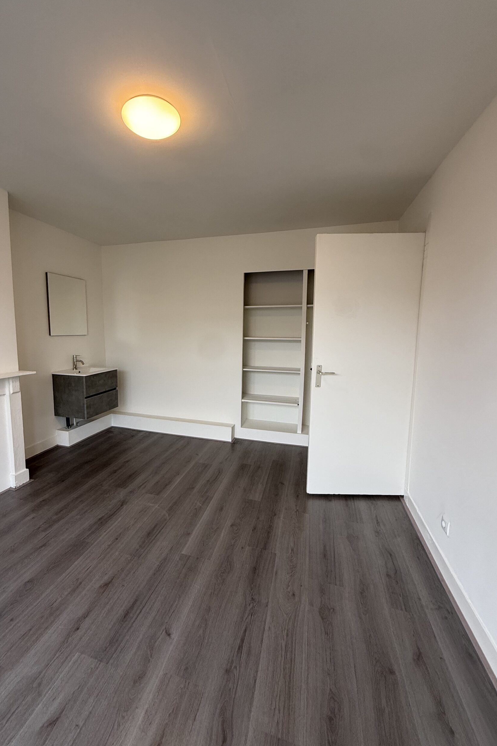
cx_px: 214
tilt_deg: -6.1
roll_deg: -0.8
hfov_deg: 76.9
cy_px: 367
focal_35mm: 15
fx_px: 311
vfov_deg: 100.4
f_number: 2.2
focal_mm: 2.22
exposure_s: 1/99
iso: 125
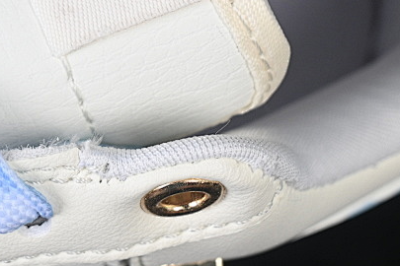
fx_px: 2222
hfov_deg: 10.2
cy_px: -8
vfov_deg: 6.8
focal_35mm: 200
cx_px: 16
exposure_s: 1/80
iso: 160
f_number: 7.1
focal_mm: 50
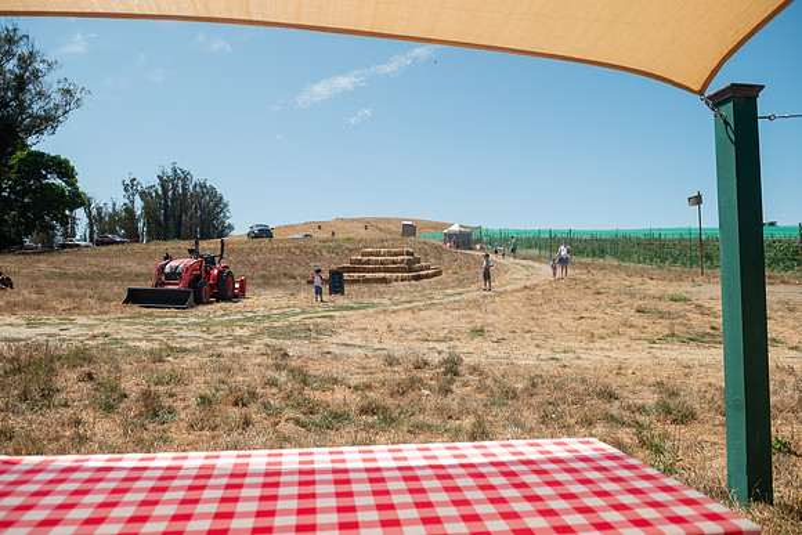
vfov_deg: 46.4
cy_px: 268
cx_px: 401
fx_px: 624
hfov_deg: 65.5
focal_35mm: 28
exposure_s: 1/6400
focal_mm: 28
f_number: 4.5
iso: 500
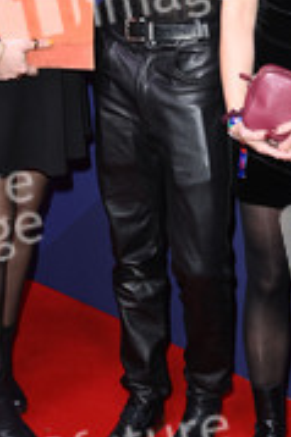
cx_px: 183
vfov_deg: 26.3
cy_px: 107
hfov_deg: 17.9
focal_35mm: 76
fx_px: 923
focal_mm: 34
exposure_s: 1/250
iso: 800
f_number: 5.6
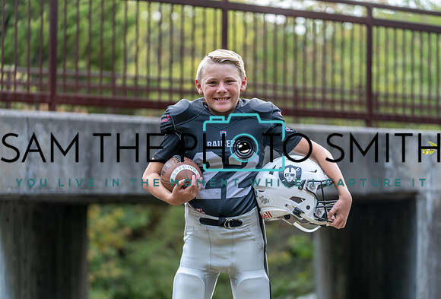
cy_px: 137
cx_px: 243
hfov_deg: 17.5
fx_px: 1431
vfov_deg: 11.9
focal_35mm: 116
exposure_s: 1/320
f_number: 2.8
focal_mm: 106
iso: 250
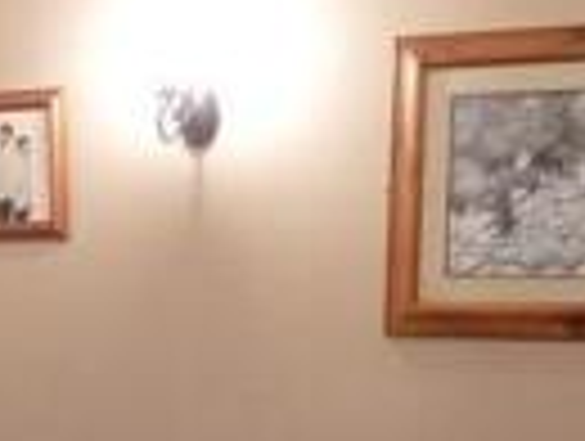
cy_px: 457
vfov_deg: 12.1
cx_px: -214
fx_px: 2049
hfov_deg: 15.3
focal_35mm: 121
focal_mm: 4.8
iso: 400
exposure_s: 1/13
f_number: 2.8
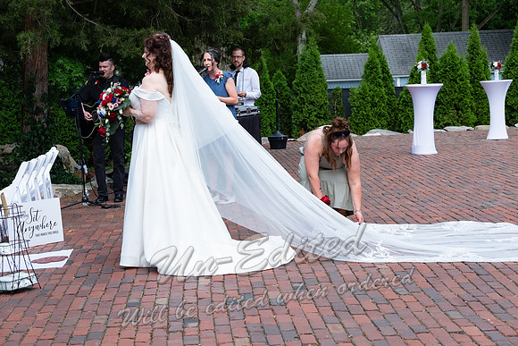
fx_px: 1079
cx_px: 259
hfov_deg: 27.0
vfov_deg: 18.2
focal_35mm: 75
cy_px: 173
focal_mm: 50
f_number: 7.1
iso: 250
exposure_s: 1/200
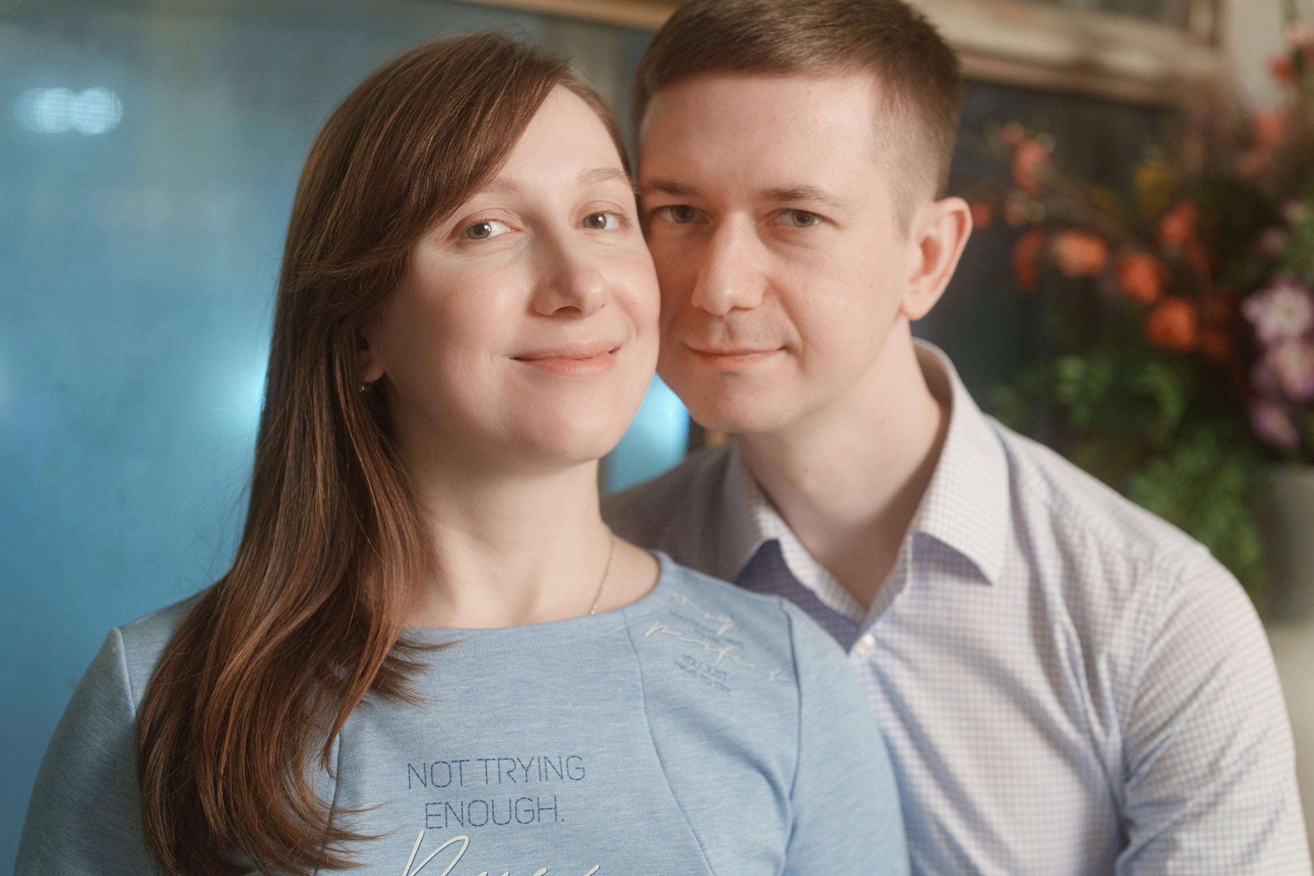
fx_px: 2044
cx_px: 687
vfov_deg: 24.2
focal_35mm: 56
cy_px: 399
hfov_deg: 35.6
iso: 640
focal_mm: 50
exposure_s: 1/30
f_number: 2.2
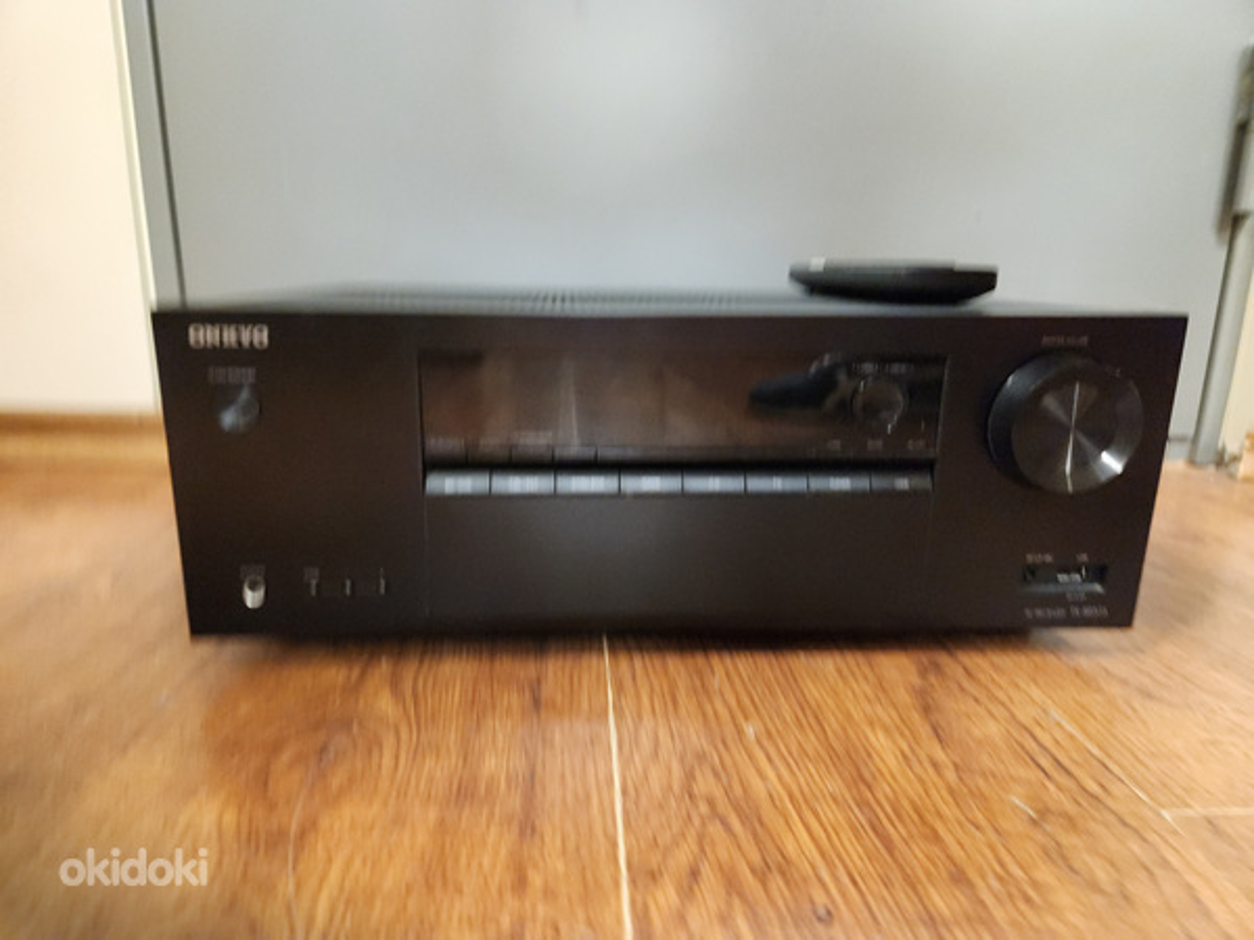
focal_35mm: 23
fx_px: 833
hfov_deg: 73.9
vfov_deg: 58.9
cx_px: 627
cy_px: 470
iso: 640
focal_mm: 5.4
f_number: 1.8
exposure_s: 1/33
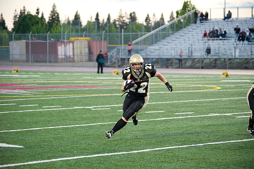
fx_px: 1058
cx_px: 127
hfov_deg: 13.7
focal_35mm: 150
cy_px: 84
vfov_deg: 9.1
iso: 8000
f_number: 5
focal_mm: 150
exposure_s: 1/1000
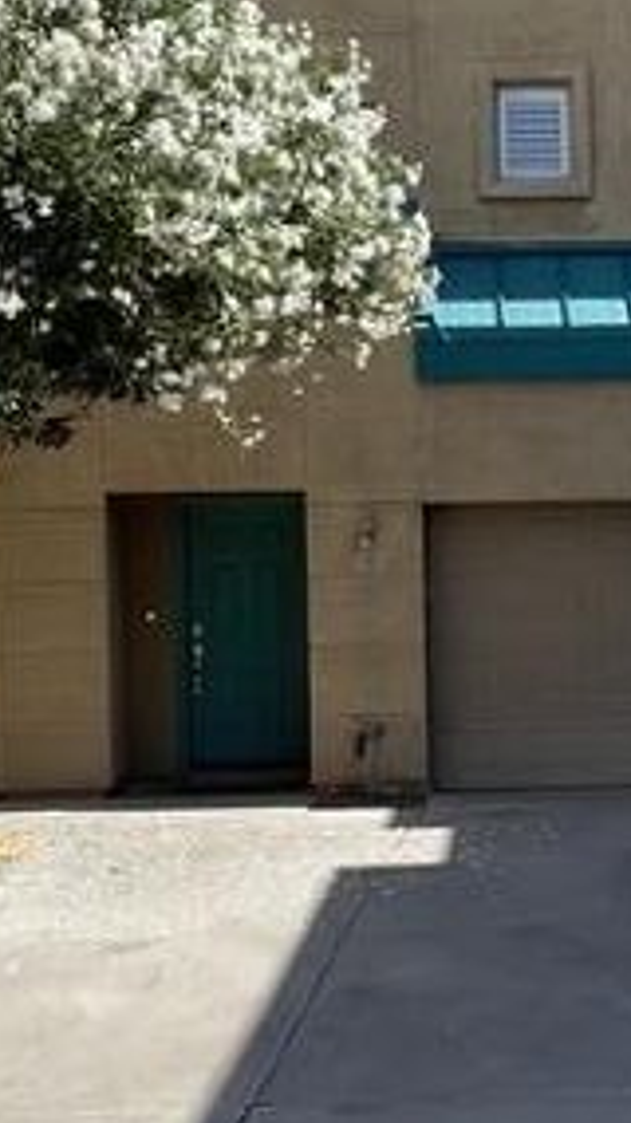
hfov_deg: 16.1
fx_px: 2204
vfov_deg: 28.6
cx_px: 568
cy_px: 601
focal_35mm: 74
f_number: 1.8
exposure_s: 1/1730
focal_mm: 3
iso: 16
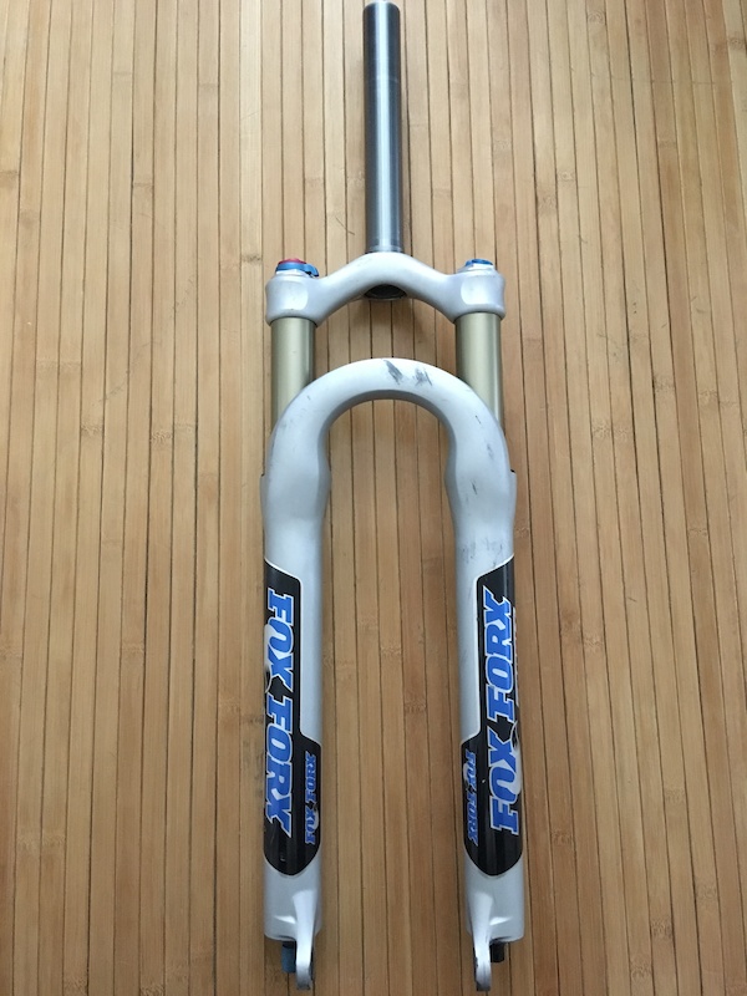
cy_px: 498
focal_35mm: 29
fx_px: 834
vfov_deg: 61.7
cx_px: 374
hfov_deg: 48.2
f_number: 2.2
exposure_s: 1/15
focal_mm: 4.15
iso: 500
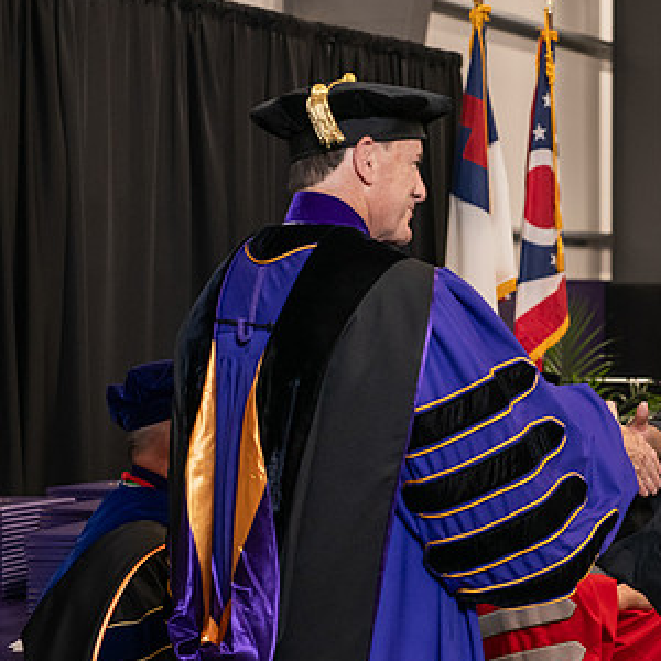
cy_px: 292
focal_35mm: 115
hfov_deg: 15.0
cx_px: 604
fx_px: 2484
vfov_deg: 15.2
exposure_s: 1/125
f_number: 5
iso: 2000
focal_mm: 70
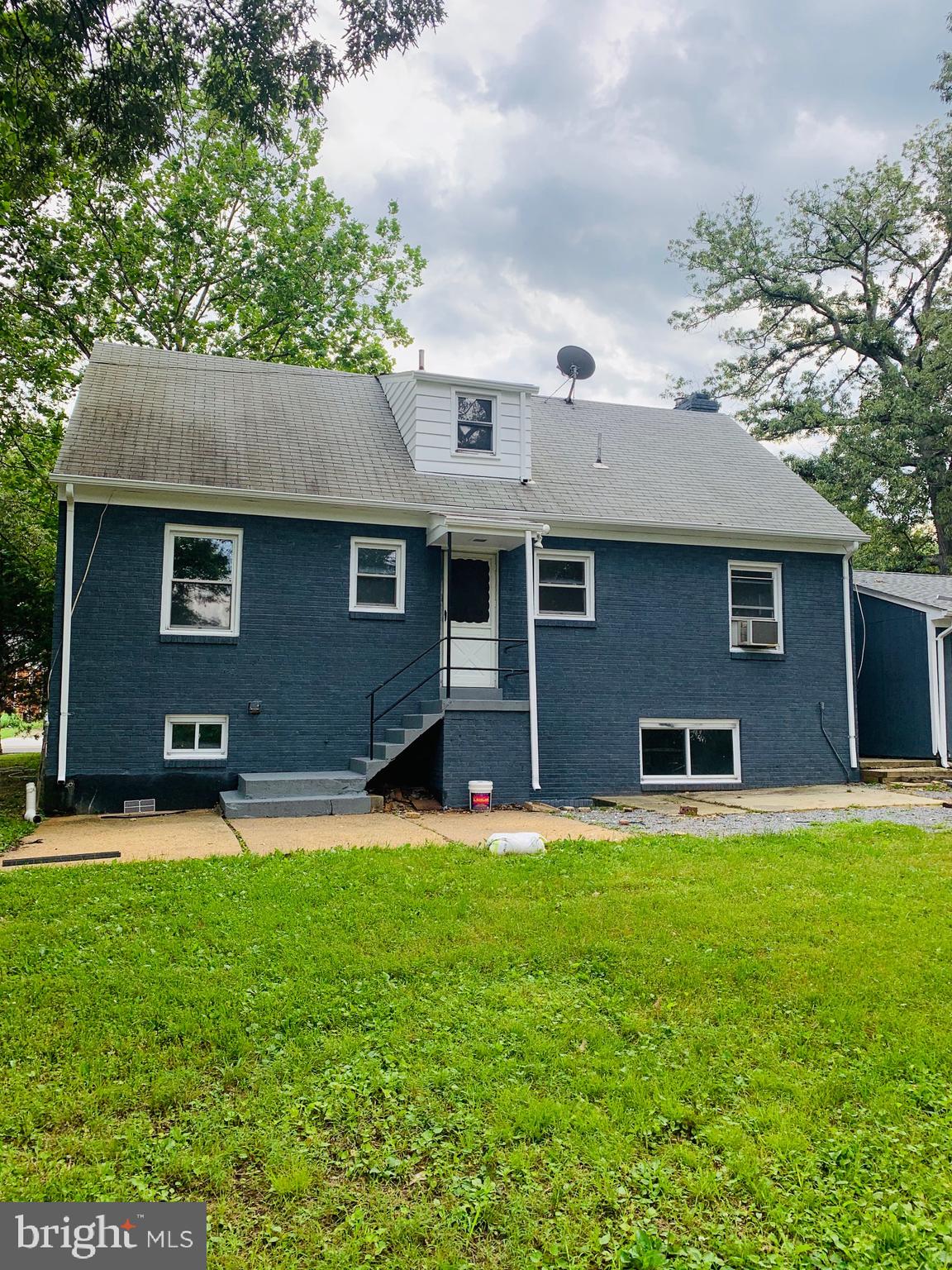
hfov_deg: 53.1
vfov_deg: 67.3
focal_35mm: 26
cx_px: 476
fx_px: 953
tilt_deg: +9.2
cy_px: 635
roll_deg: +1.7
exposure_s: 1/412
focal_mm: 4.25
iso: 25
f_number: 1.8
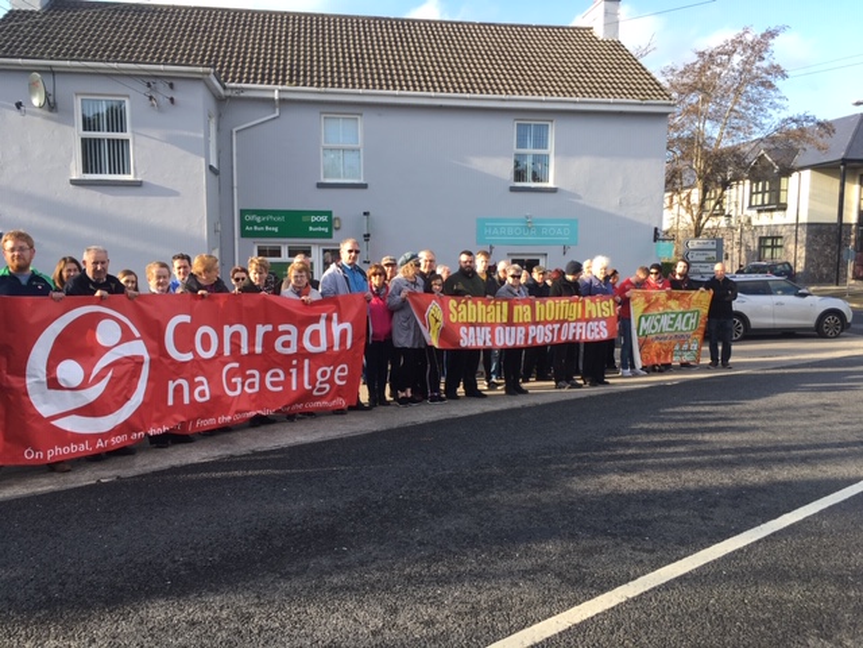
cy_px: 324
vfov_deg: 48.2
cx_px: 432
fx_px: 723
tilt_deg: -4.0
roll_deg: +0.1
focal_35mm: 29
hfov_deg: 61.7
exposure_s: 1/336
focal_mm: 4.15
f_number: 2.2
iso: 25
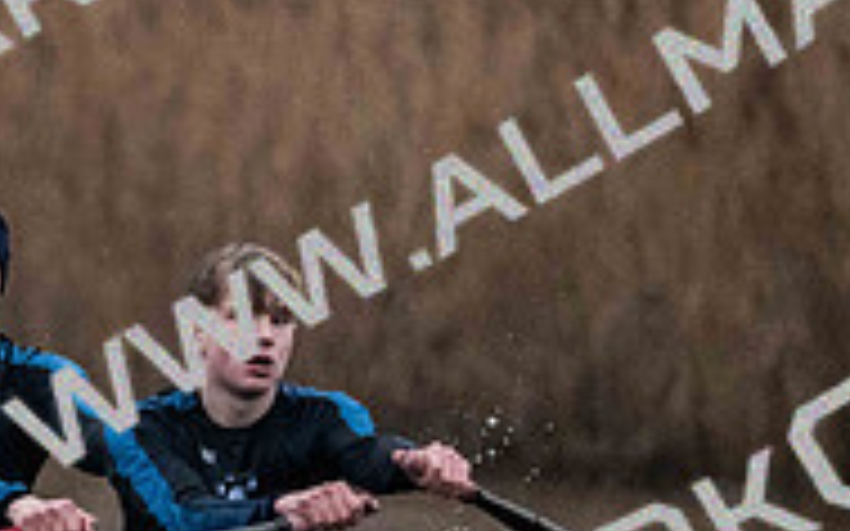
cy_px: 542
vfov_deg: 1.1
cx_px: -324
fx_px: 28948
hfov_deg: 1.7
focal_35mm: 1250
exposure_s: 1/1600
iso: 8000
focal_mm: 400
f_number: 4.5
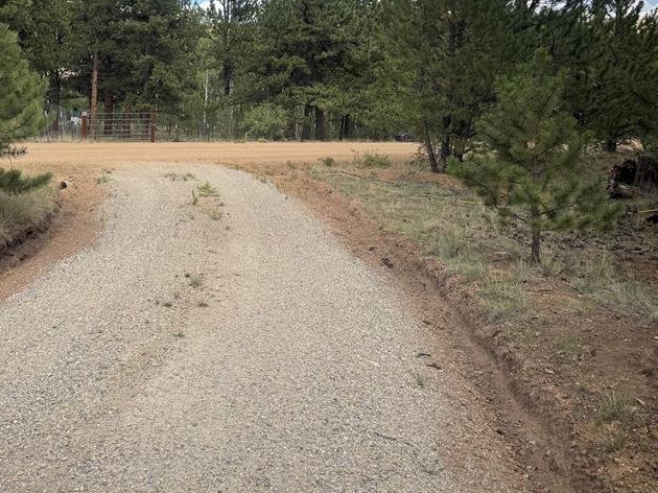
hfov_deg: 46.6
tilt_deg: -5.2
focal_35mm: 39
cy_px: 120
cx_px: 186
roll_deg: -0.3
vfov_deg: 35.9
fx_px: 741
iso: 80
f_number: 1.78
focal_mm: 6.76
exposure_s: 1/2833
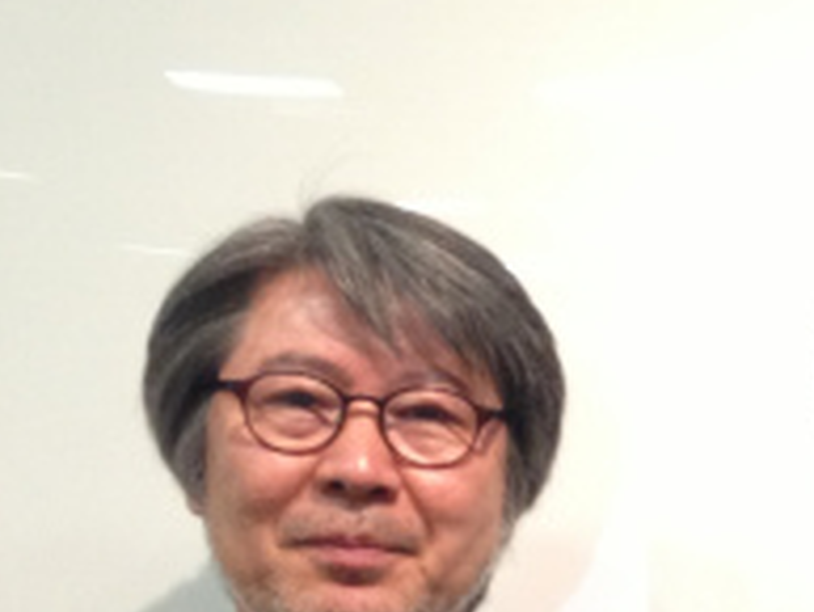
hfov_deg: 17.0
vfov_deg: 13.1
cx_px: 962
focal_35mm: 111
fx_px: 2612
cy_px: 644
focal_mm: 4.13
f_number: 2.4
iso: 200
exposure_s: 1/20
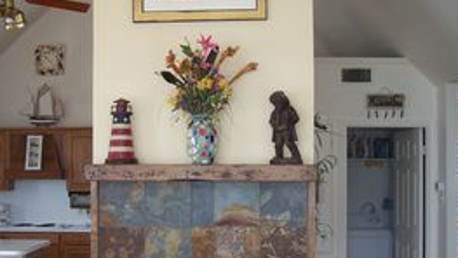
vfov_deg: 20.7
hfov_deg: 36.0
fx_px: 704
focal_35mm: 58
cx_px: 205
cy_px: 173
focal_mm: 6.3
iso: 80
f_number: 2.8
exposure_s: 1/125
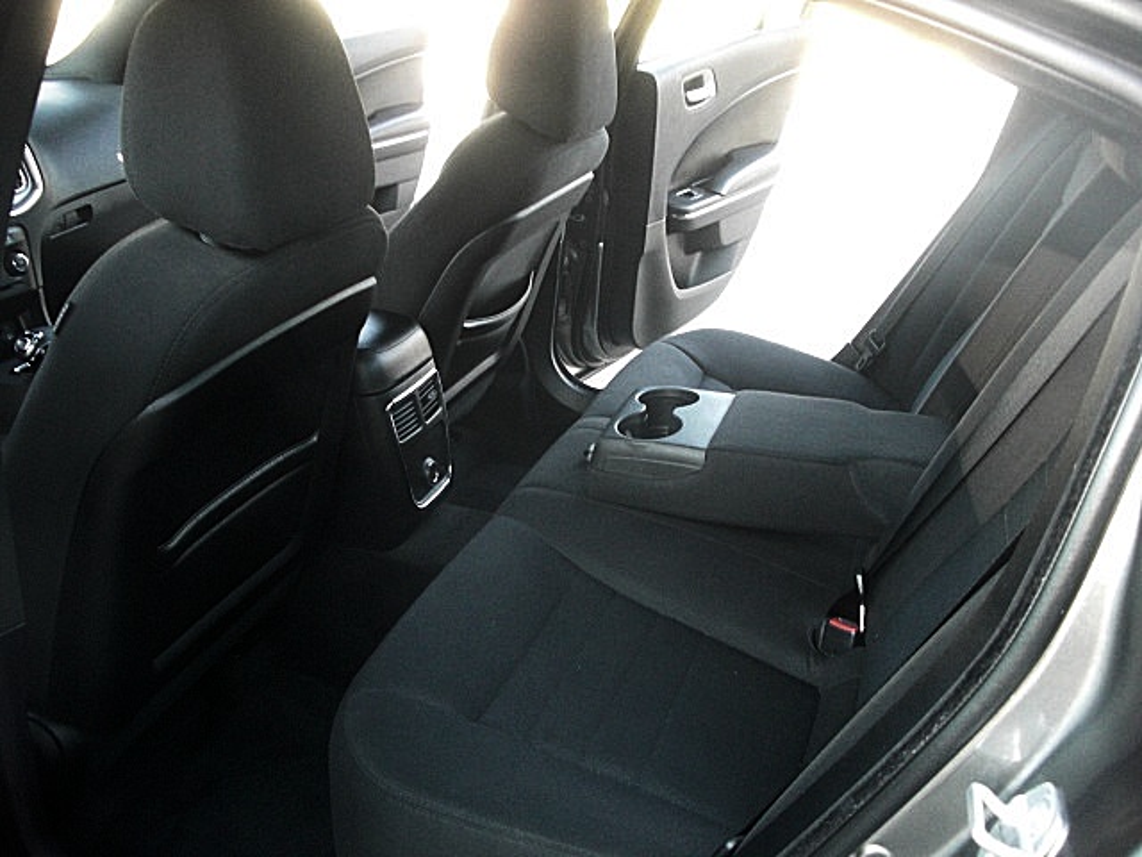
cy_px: 428
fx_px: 1188
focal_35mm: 36
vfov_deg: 39.7
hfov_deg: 51.4
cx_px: 571
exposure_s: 1/100
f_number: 2.8
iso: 400
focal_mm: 6.3
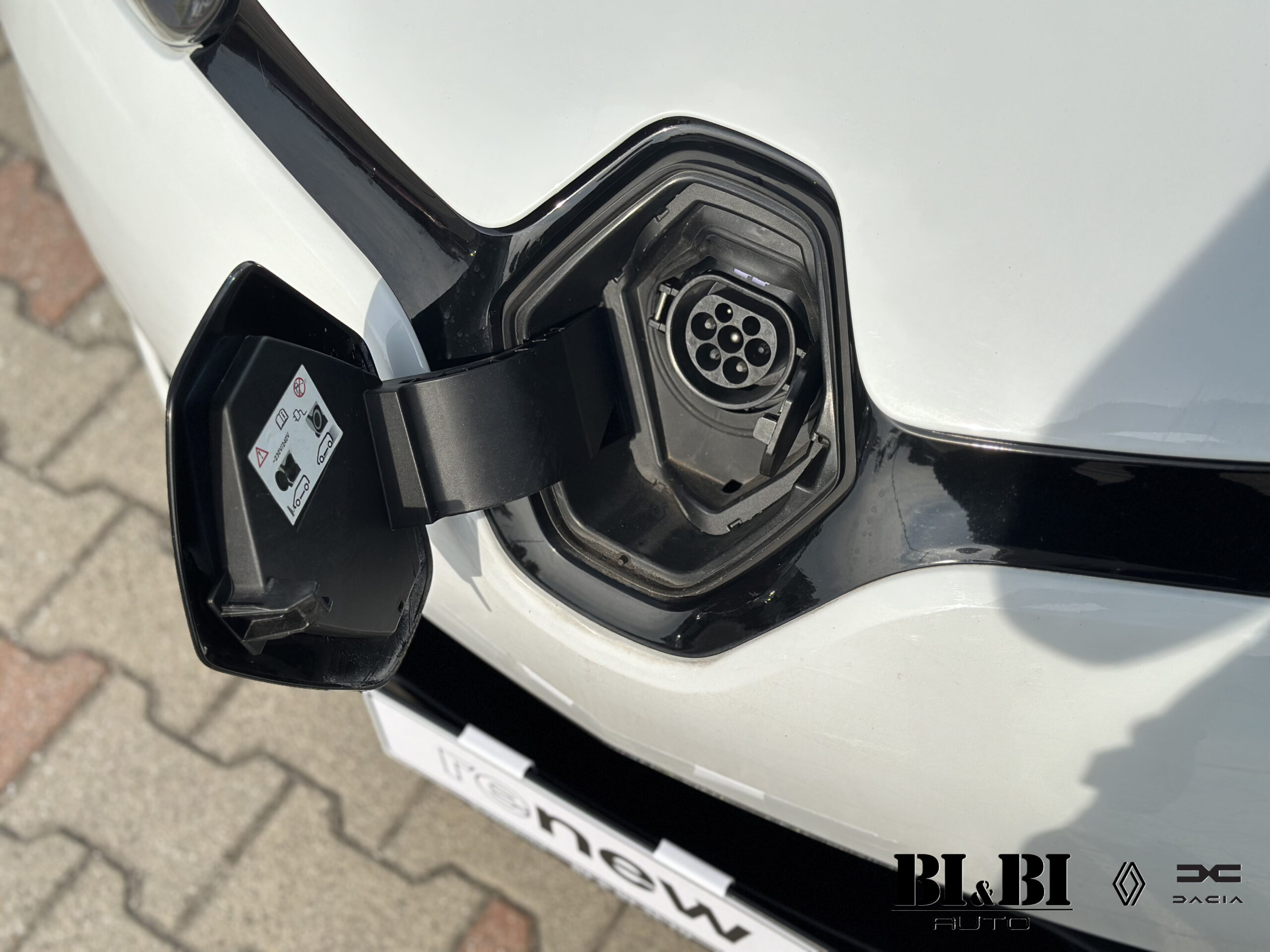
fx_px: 1761
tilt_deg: -55.2
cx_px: 635
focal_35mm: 48
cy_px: 476
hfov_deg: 39.7
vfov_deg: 30.3
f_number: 1.78
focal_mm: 6.86
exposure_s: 1/5263
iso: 100
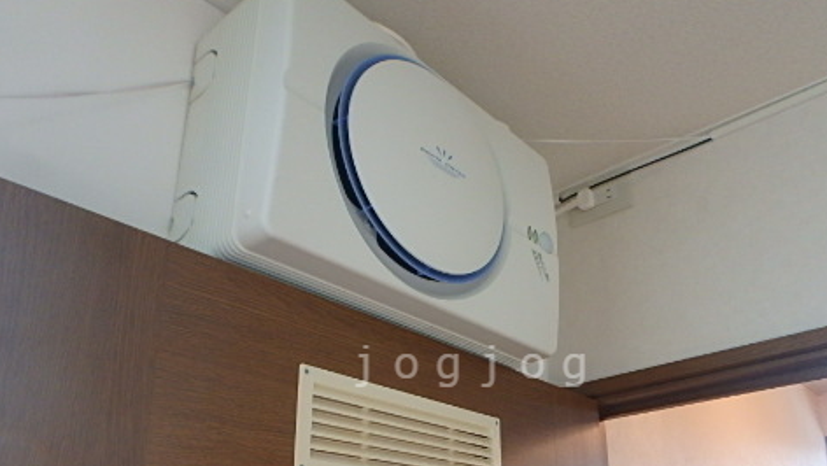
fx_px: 680
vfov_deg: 36.7
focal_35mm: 31
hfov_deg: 62.3
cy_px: 366
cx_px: 475
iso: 250
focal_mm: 3.7
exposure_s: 1/30
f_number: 3.5
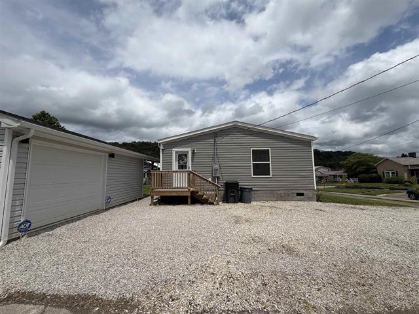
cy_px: 157
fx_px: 169
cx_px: 210
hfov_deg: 102.1
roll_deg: +0.7
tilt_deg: +7.1
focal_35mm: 14
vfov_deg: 85.7
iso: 20
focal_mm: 2.22
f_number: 2.2
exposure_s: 1/2506
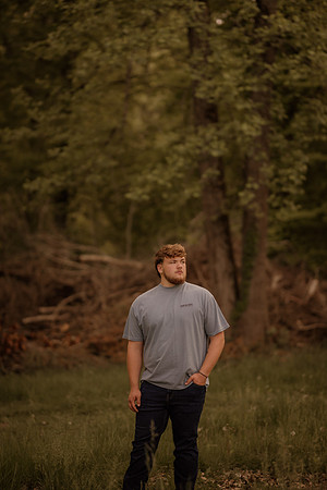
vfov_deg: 23.9
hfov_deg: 16.1
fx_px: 1158
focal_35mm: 85
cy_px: 245
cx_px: 164
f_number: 1.6
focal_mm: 85
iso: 125
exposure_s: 1/320
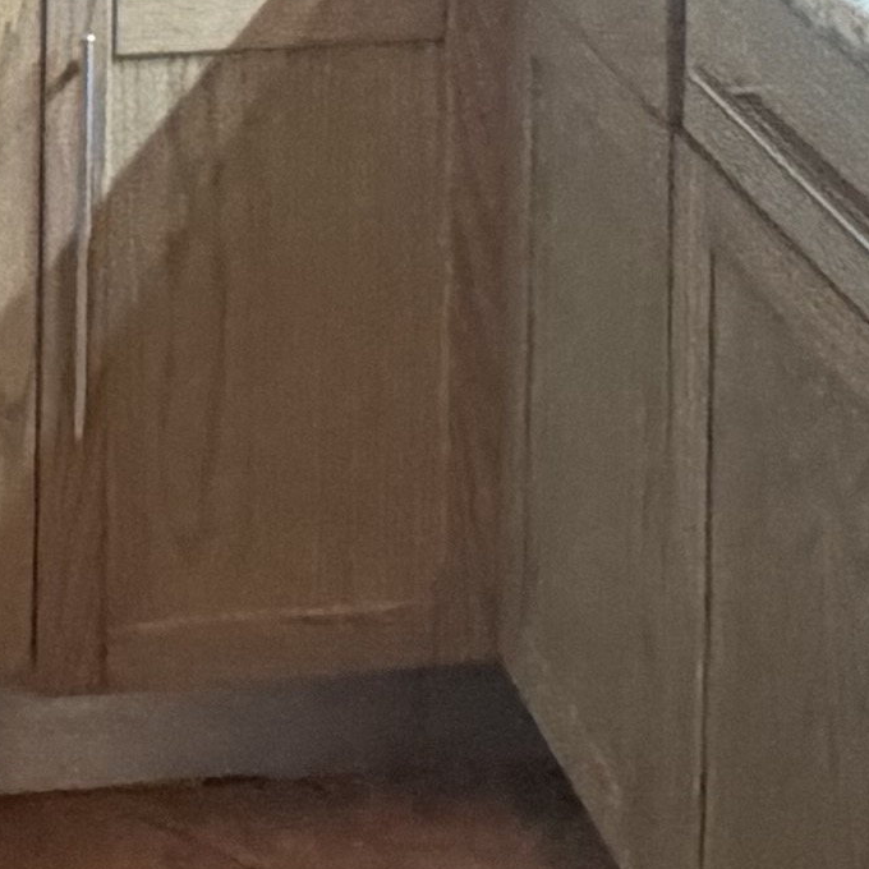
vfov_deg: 14.3
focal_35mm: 104
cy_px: -794
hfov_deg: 16.4
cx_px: 15
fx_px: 2954
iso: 400
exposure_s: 1/60
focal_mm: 2.22
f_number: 2.2
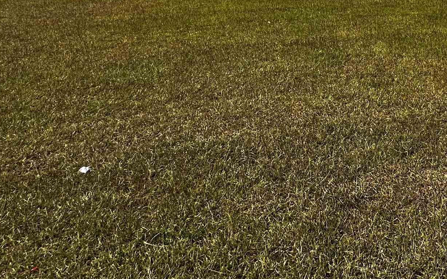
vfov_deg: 30.3
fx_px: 451
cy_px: -39
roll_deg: +0.7
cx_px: 407
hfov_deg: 47.1
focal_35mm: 37
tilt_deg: -4.6
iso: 40
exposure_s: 1/2506
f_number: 2.2
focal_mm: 2.22
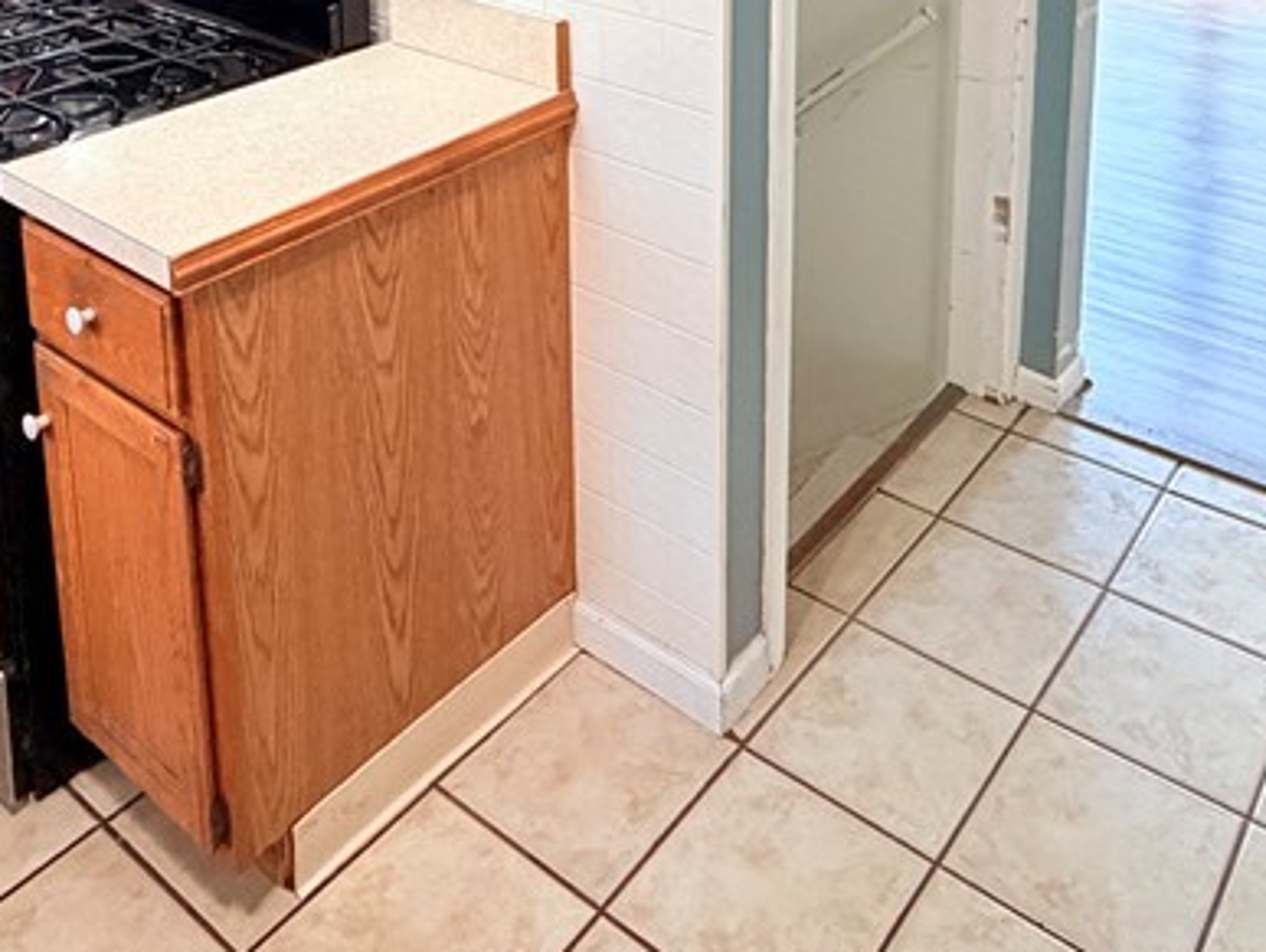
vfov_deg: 32.8
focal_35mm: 37
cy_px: -150
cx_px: 713
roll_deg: -0.2
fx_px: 1354
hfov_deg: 50.0
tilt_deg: -10.8
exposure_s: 1/95
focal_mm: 2.22
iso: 320
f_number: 2.2
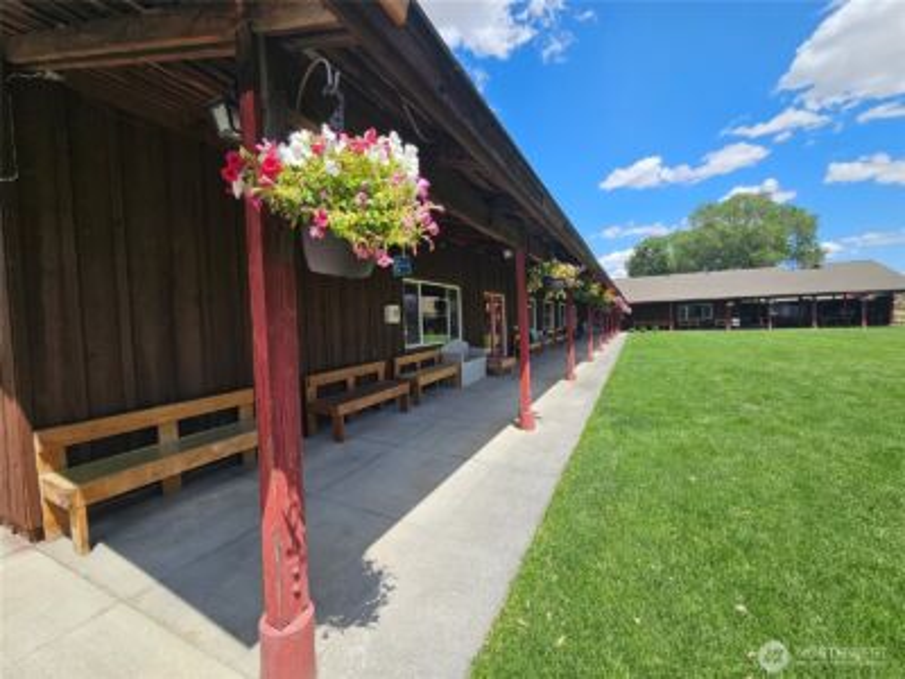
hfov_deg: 106.2
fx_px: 340
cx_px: 452
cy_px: 340
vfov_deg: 89.9
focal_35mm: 13
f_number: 2.2
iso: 50
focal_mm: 2.2
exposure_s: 1/1597
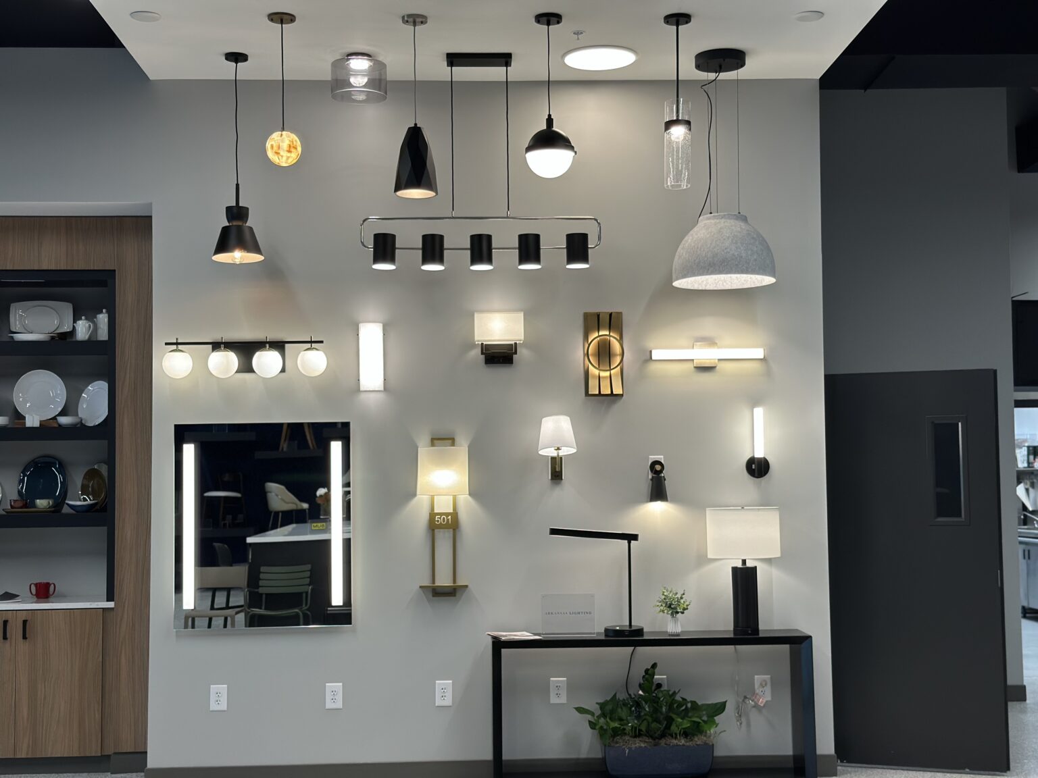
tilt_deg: +3.4
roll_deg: +0.4
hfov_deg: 39.7
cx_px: 519
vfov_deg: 30.3
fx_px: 1439
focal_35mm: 48
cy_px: 389
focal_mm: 6.86
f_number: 1.78
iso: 64
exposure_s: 1/129
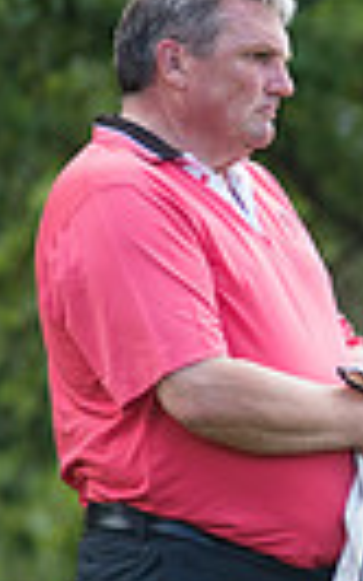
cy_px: 332
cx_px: 1146
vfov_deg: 1.6
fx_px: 21154
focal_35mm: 1335
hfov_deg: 1.0
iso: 400
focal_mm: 300
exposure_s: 1/800
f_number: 4
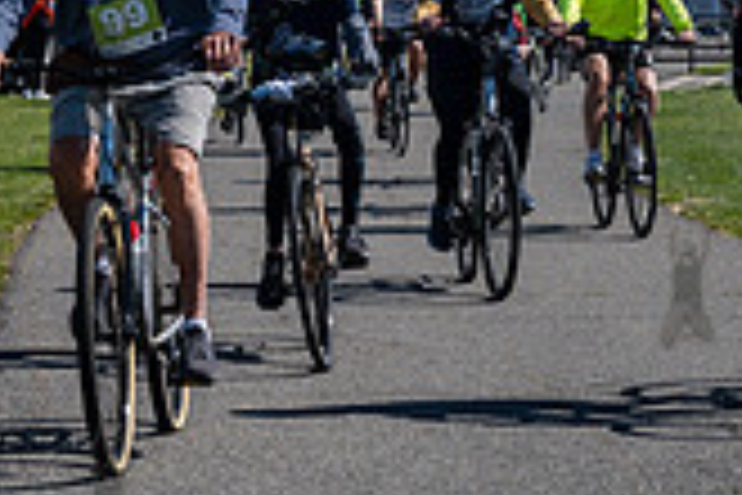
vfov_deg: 7.8
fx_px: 3627
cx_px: 103
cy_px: 50
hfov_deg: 11.6
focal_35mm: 176
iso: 160
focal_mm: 50
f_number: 4.5
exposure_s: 1/1600
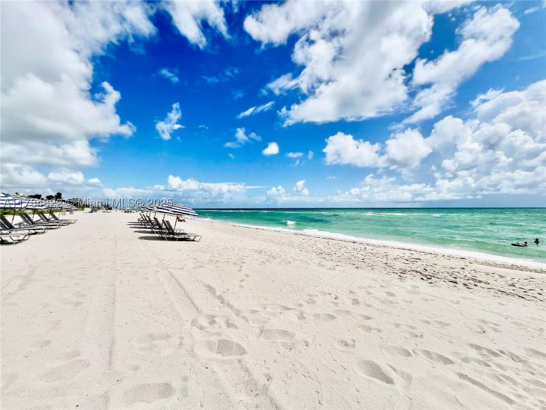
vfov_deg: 89.9
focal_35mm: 13
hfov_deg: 106.2
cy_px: 205
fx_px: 205
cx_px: 273
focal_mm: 1.57
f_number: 1.8
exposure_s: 1/5236
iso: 32
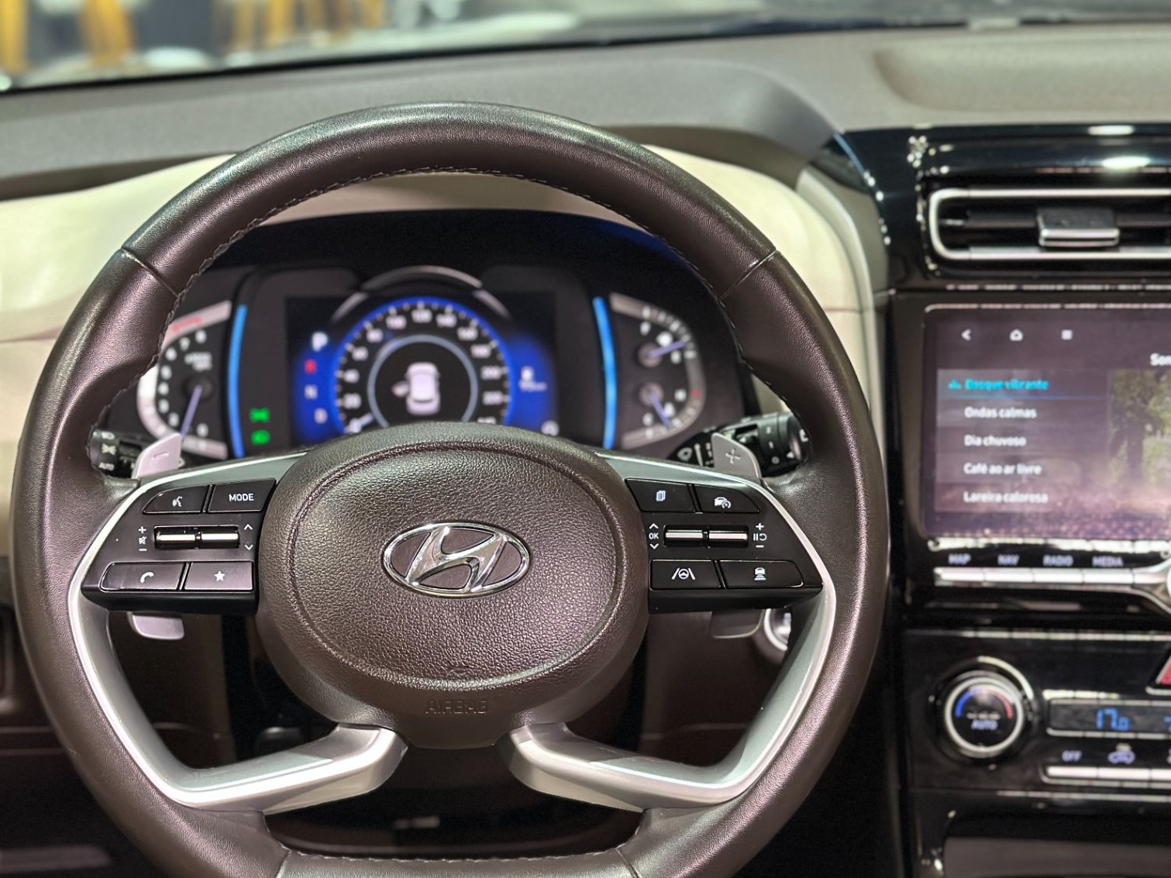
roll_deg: +0.8
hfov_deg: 31.6
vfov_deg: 24.0
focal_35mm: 61
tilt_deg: -22.4
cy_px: 542
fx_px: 2063
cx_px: 448
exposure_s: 1/40
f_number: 1.78
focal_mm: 6.86
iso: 500
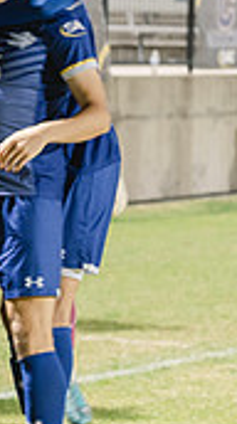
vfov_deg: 8.7
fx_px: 2787
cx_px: -457
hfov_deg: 4.7
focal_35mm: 248
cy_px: 127
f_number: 2.8
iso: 1600
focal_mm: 70
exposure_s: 1/60
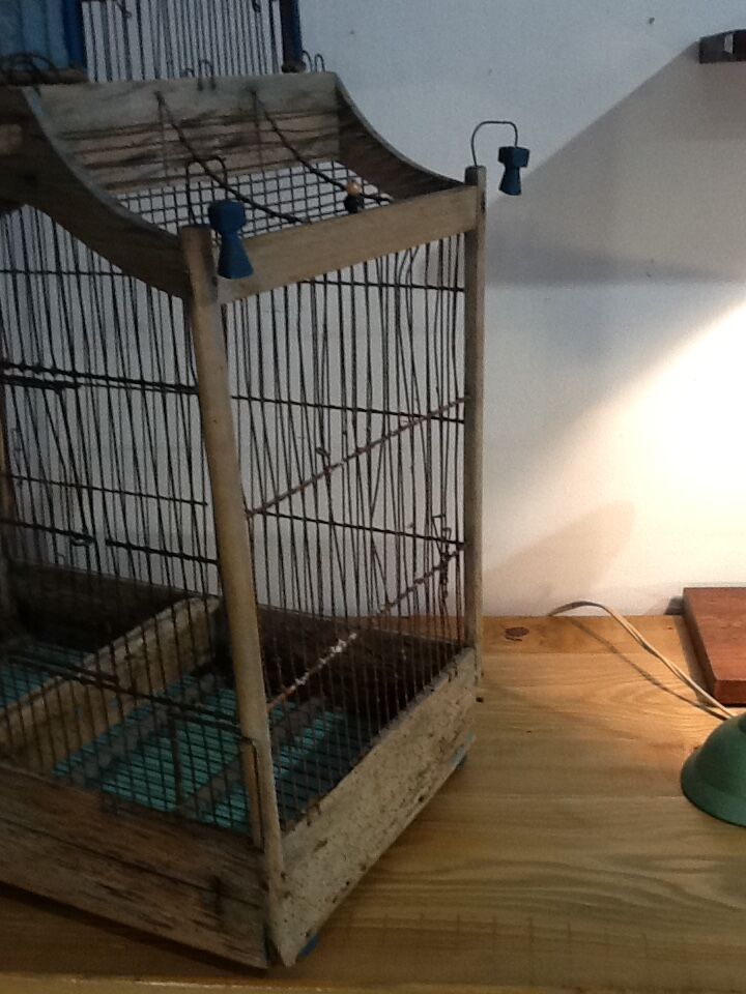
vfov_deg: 42.9
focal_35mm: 44
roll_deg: +2.9
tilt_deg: -17.3
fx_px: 1264
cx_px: 373
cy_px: 497
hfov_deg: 32.9
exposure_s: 1/33
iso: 80
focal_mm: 2.03
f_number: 2.4
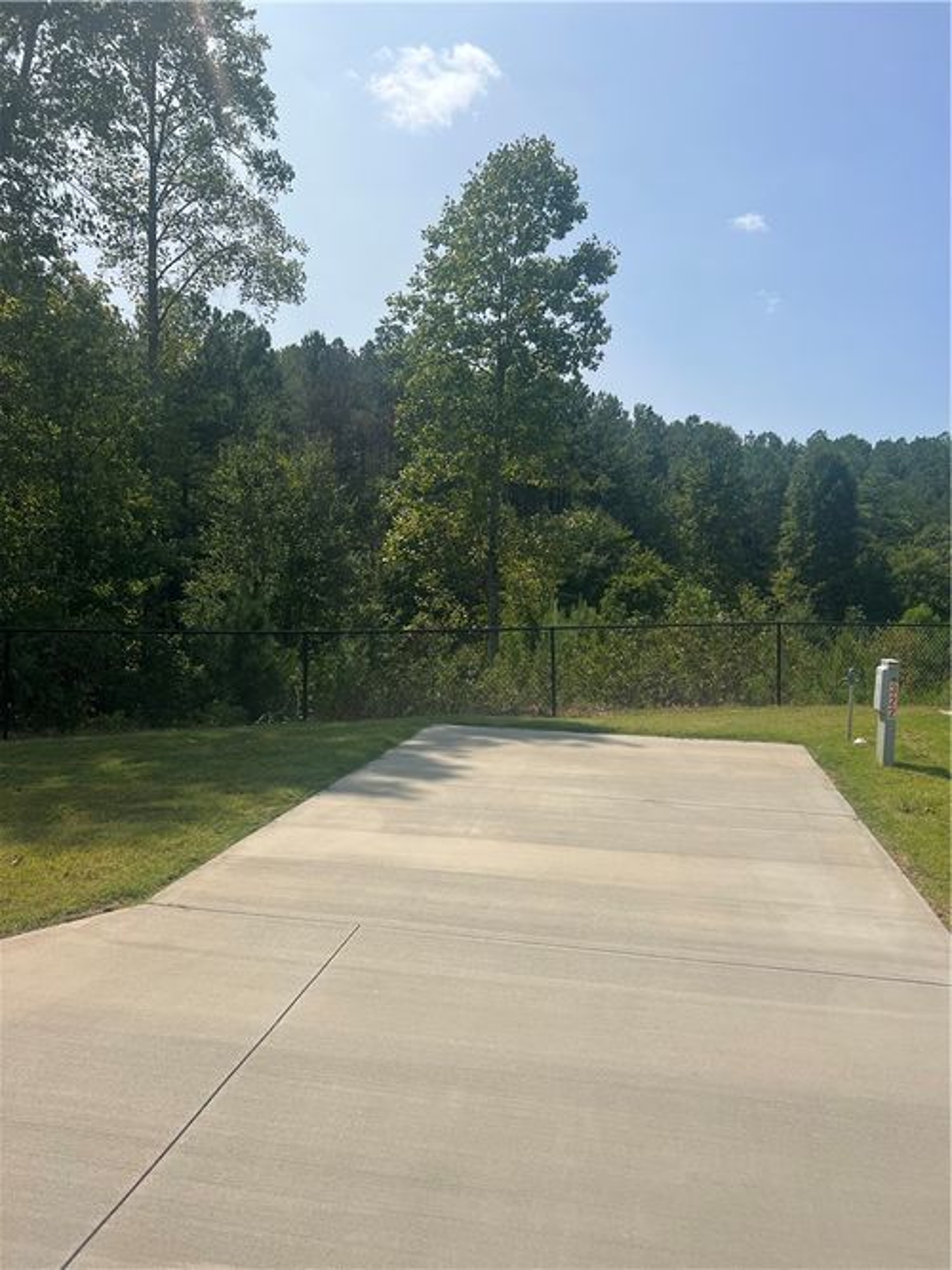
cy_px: 635
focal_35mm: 26
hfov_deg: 53.0
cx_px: 476
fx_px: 954
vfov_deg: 67.3
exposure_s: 1/6211
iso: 50
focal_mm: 5.7
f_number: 1.5
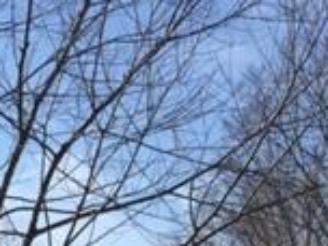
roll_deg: -2.5
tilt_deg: +6.7
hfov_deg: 16.1
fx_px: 1156
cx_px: 140
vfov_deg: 11.7
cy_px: 363
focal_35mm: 122
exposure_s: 1/2083
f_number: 2.2
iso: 32
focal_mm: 4.15
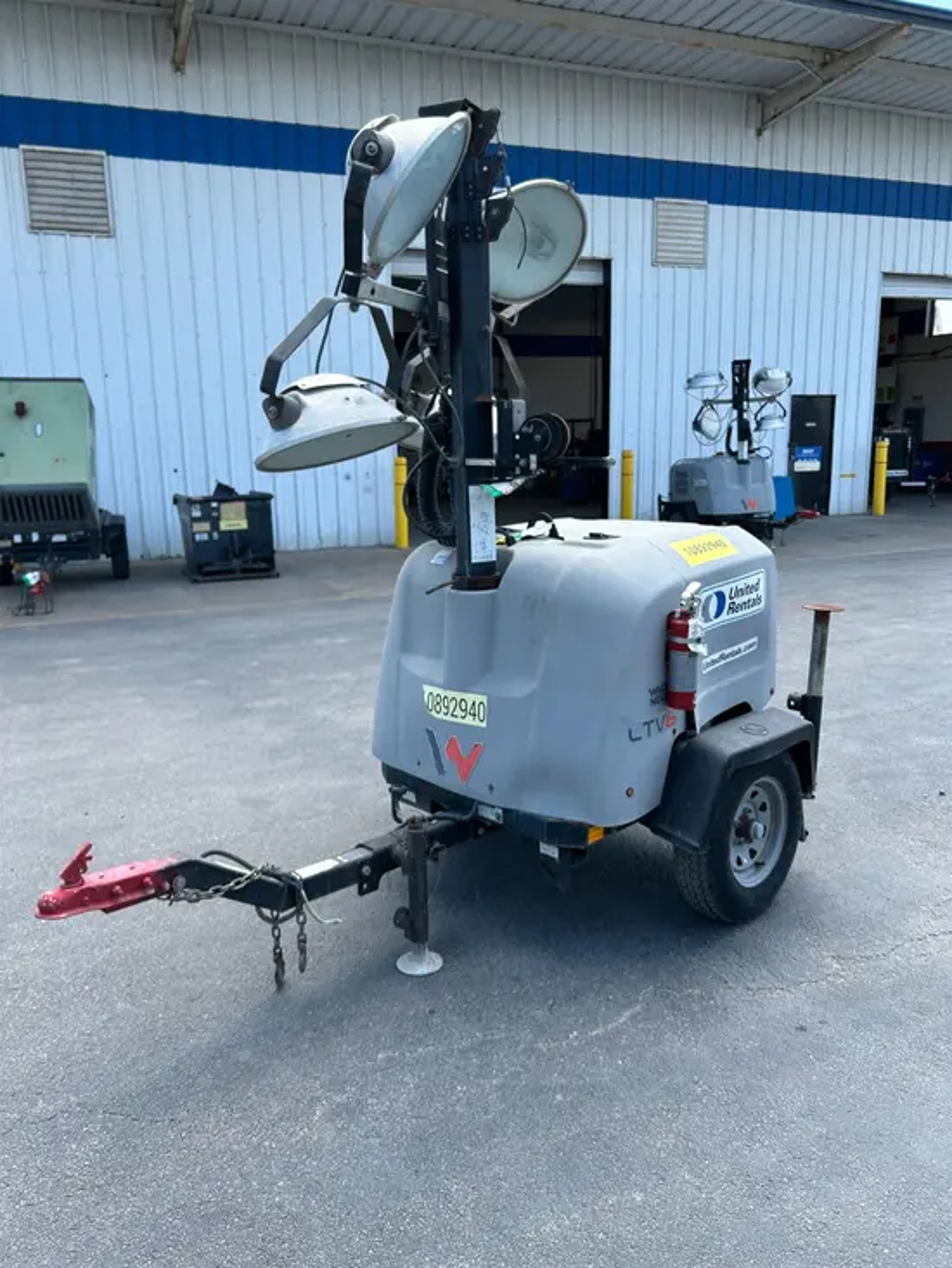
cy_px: 634
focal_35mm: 26
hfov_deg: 53.1
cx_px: 476
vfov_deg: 67.3
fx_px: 953
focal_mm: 5.7
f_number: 1.5
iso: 50
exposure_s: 1/1019
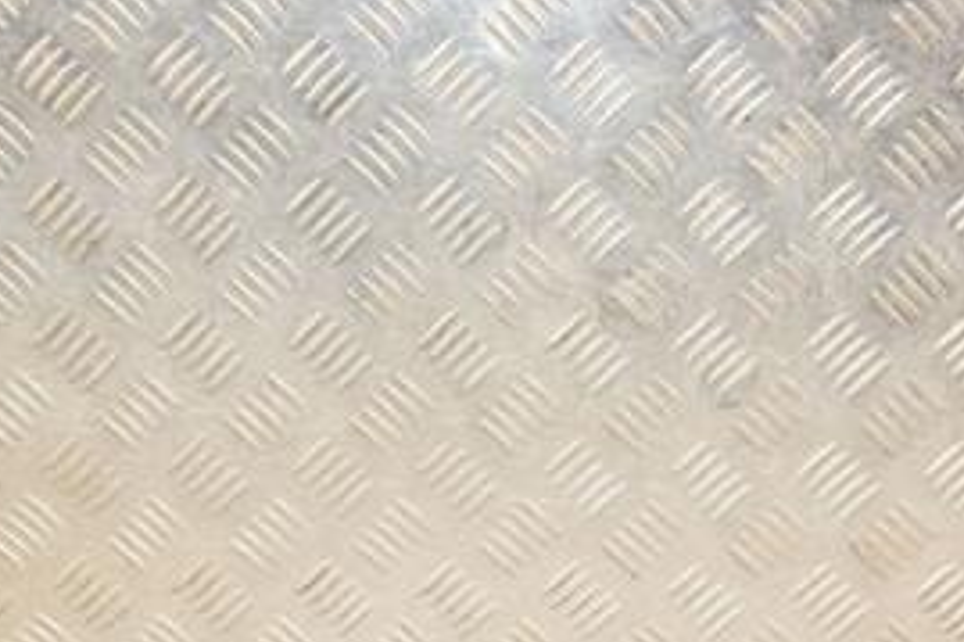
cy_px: 642
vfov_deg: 15.4
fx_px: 2328
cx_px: 444
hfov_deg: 23.4
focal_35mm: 87
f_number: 6.3
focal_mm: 26
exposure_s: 1/200
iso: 800
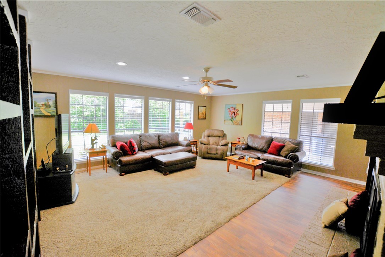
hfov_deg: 100.4
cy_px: 128
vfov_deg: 77.3
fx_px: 160
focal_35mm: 15
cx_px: 192
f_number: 5.6
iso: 400
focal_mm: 10
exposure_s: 1/125
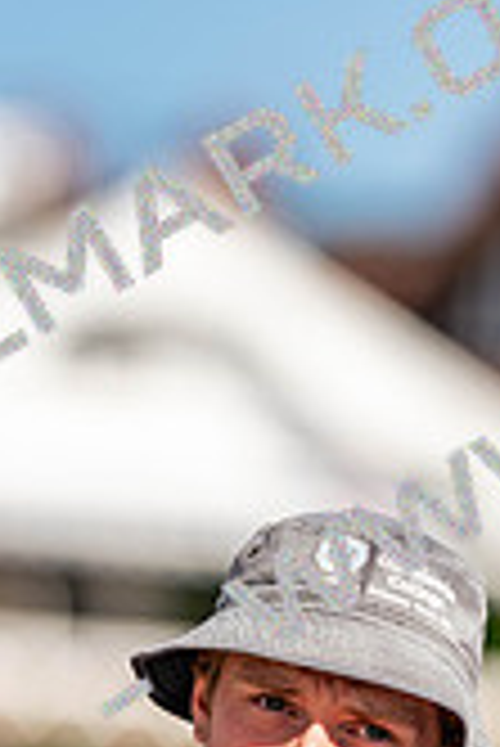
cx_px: -104
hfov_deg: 2.9
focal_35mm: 472
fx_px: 9812
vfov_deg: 4.4
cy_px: 722
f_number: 1.8
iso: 64
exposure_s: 1/5000
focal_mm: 135
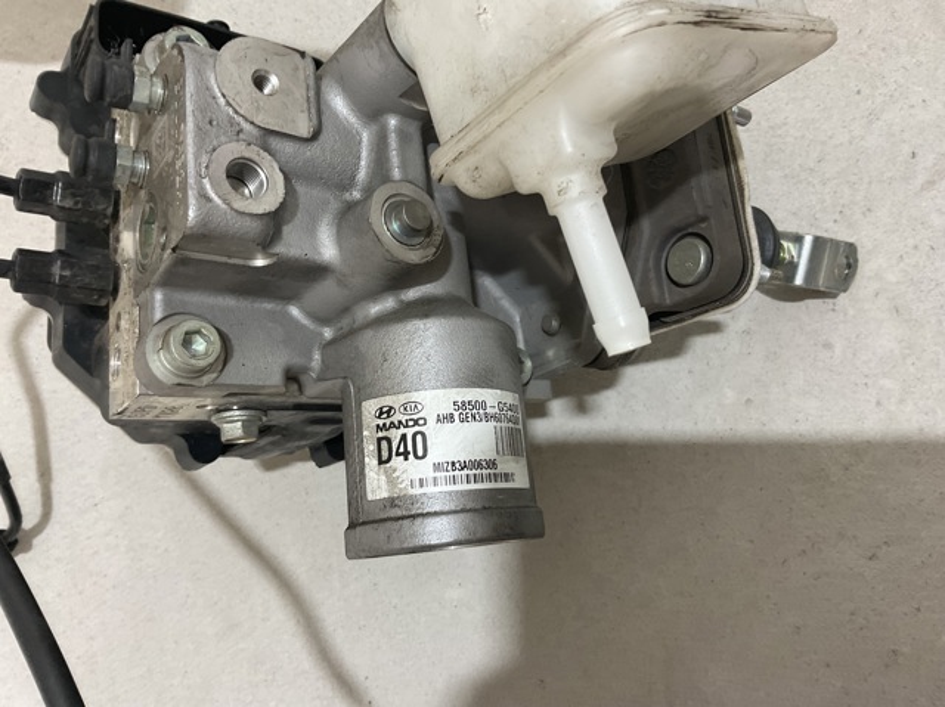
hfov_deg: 61.7
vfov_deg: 48.2
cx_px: 472
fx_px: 791
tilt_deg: -87.9
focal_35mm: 29
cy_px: 354
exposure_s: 1/50
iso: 64
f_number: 1.8
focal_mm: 3
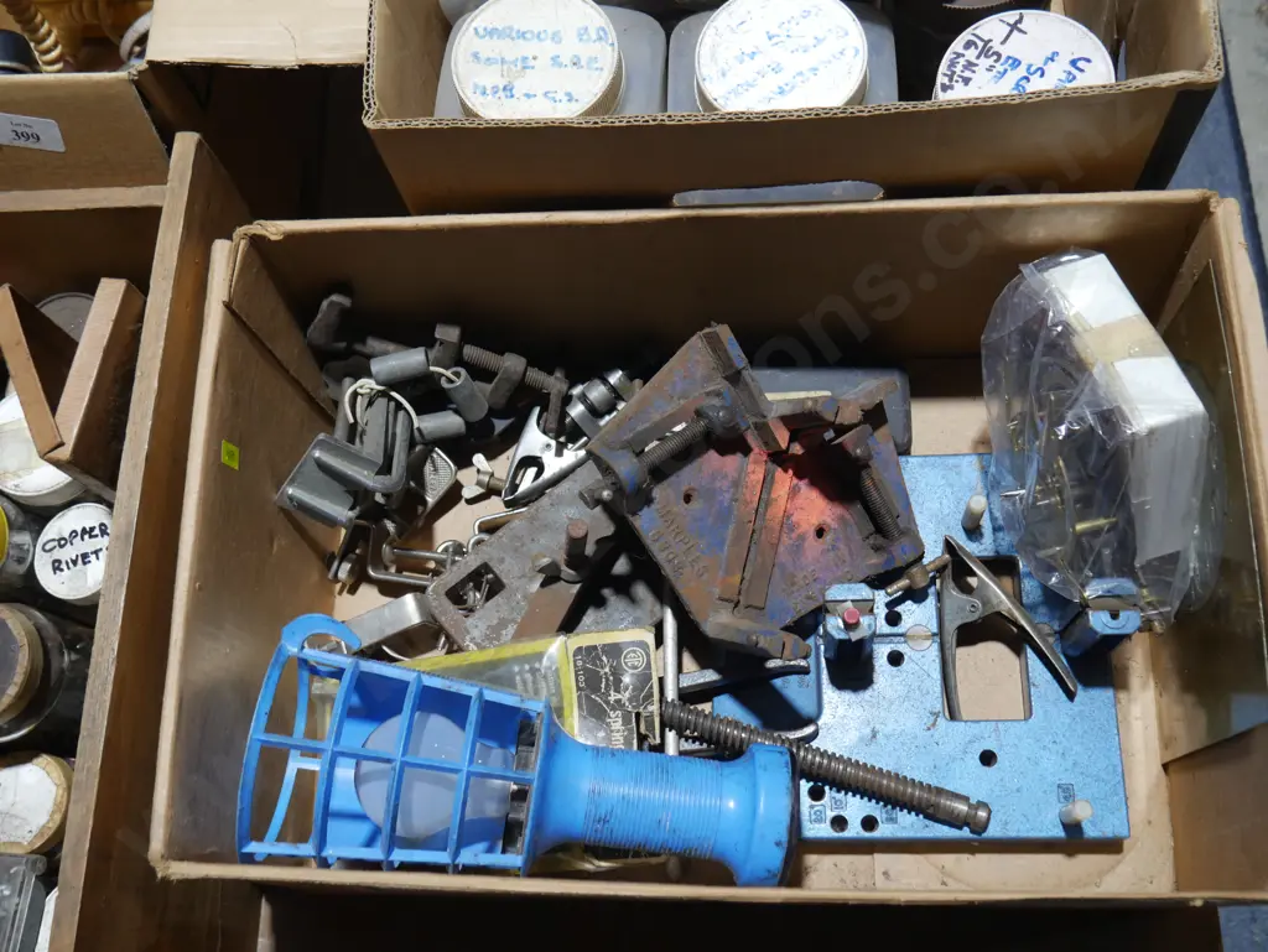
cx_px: 634
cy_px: 476
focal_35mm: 34
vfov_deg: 41.8
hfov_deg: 53.9
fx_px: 1246
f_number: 4
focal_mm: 17
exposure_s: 1/60
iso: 400
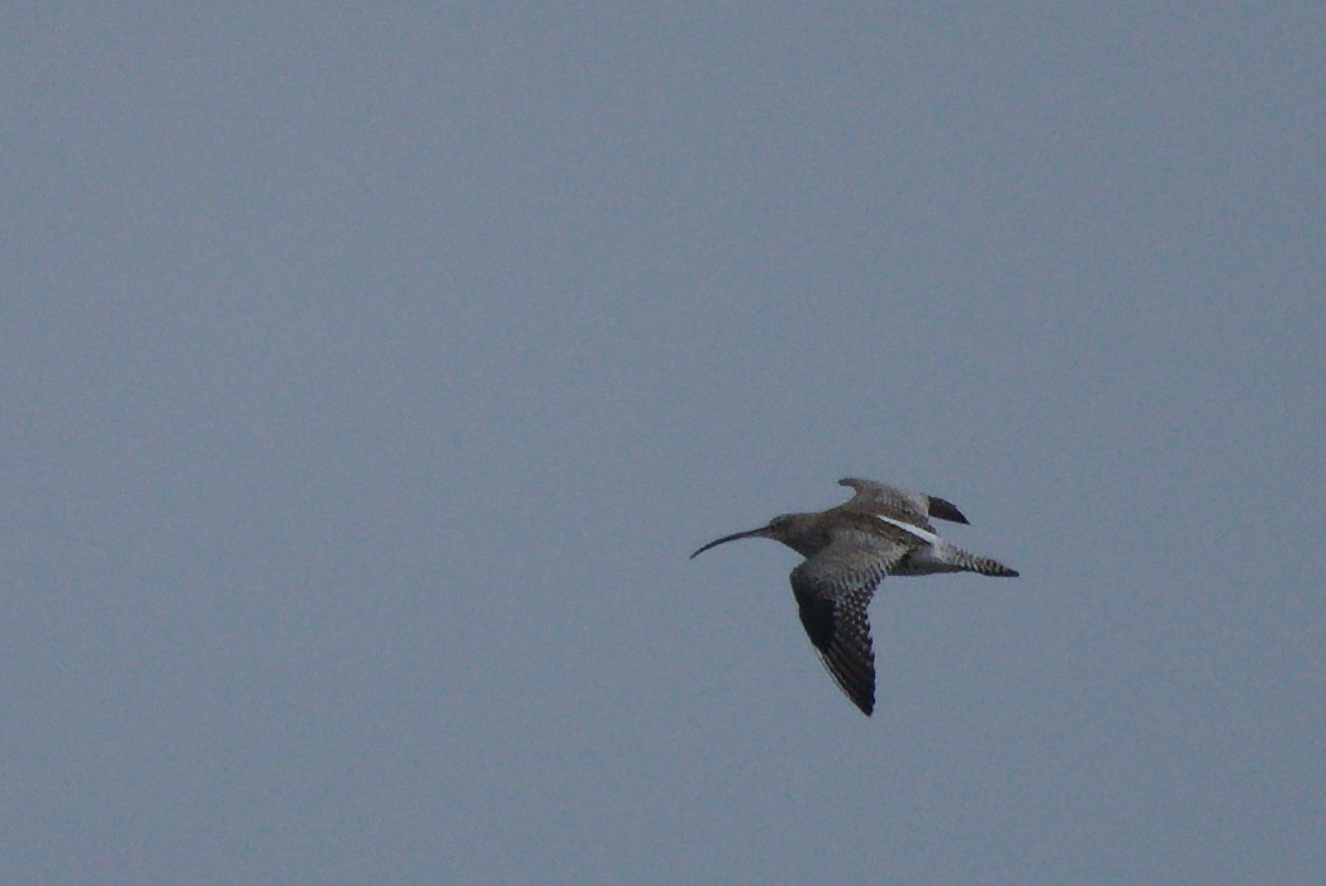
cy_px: 443
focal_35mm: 600
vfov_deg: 2.3
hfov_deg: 3.4
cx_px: 663
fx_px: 22118
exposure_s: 1/2000
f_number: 6.3
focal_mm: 600
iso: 400
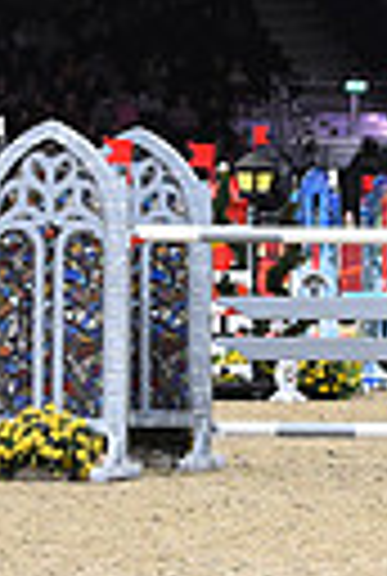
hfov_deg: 4.2
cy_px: 166
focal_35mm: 316
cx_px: 1300
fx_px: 5068
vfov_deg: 6.5
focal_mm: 70
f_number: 3.5
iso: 5000
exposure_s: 1/800
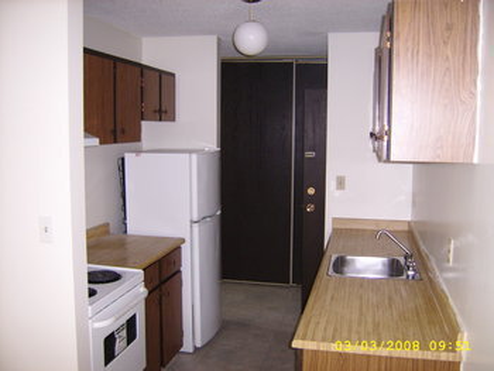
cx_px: 247
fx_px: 500
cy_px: 186
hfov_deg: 52.6
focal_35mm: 35
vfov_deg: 40.7
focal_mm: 5.95
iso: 154
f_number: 2.8
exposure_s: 1/30
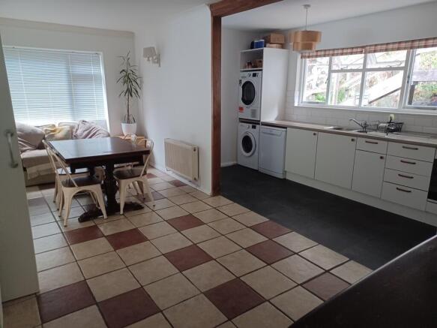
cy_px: 164
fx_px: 316
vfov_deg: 54.9
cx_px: 218
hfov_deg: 69.4
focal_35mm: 25
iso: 320
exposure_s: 1/25
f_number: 1.8
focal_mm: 4.6
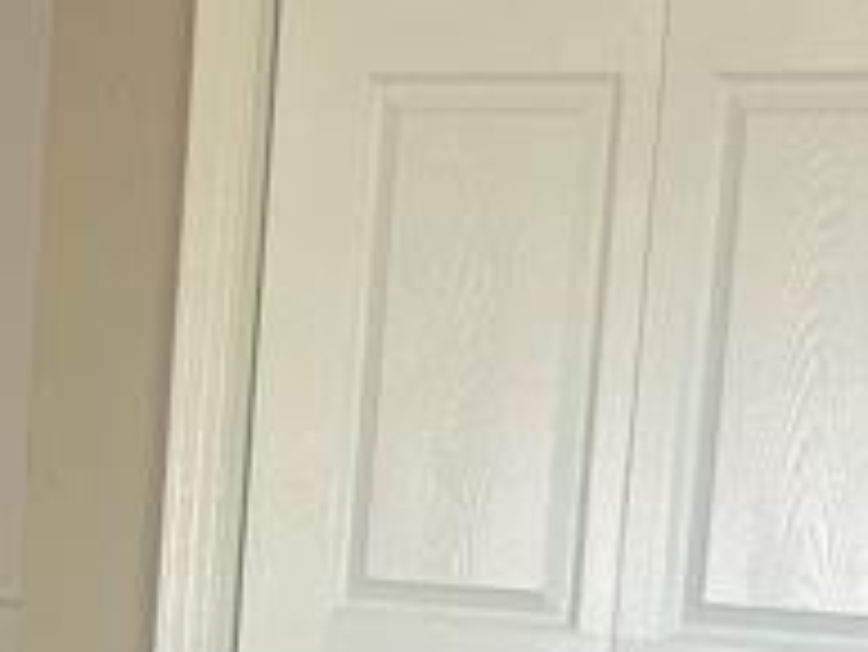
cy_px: 935
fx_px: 3463
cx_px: -189
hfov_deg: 13.9
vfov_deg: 10.4
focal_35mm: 138
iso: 100
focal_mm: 5.7
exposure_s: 1/121
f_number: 1.5
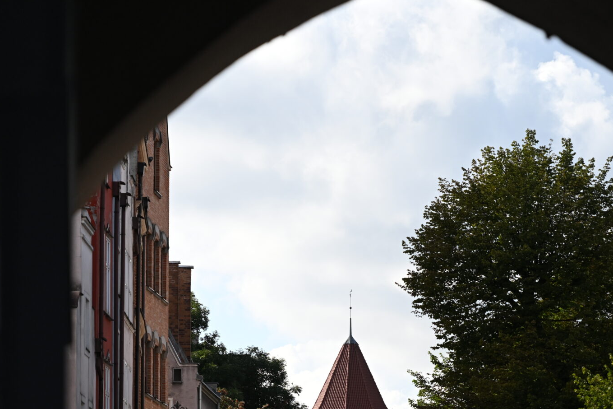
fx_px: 3848
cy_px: 315
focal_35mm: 226
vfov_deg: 6.1
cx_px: 175
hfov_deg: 9.1
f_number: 4
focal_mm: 120
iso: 400
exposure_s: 1/3200
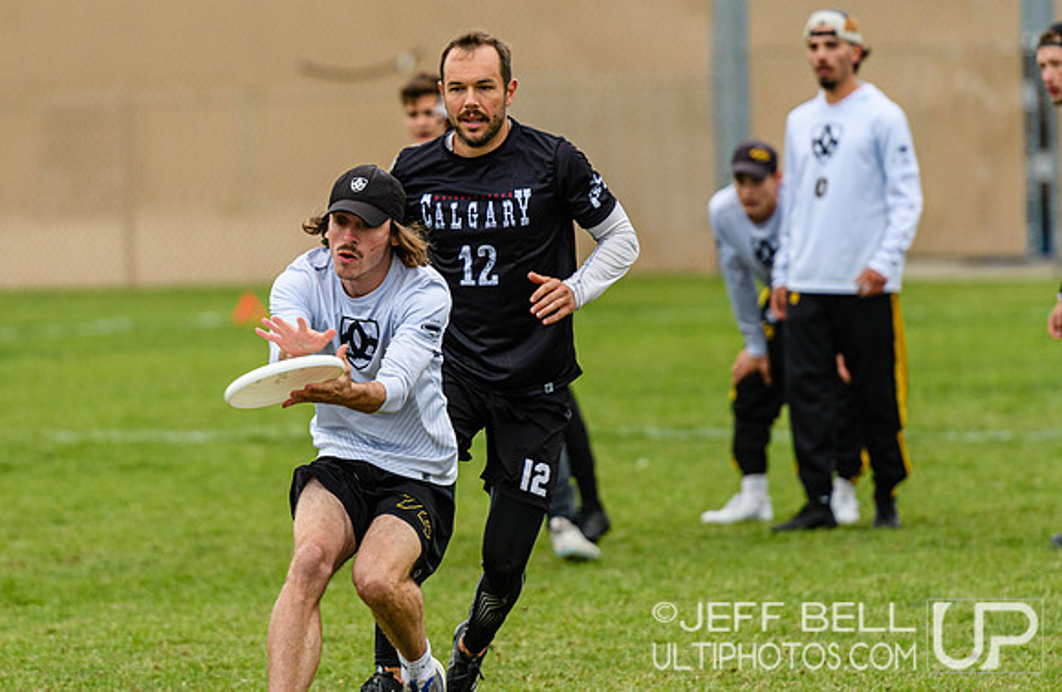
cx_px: 409
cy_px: 263
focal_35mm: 384
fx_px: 11242
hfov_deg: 5.4
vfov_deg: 3.5
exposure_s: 1/1000
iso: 400
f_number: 3.2
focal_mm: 200
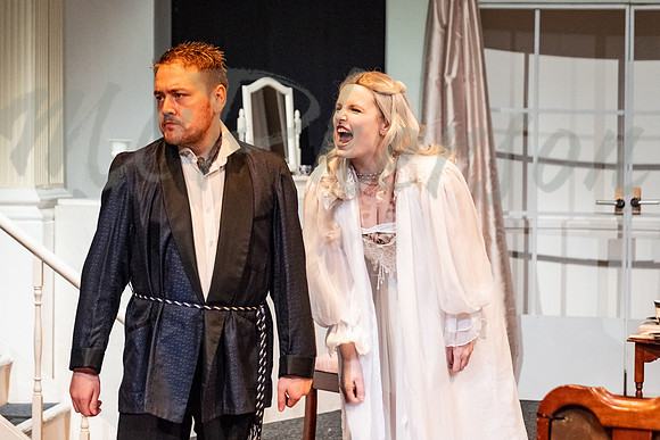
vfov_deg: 13.0
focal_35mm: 106
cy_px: 193
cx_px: 320
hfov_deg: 19.3
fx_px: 1938
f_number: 3.2
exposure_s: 1/250
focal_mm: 61
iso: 2500
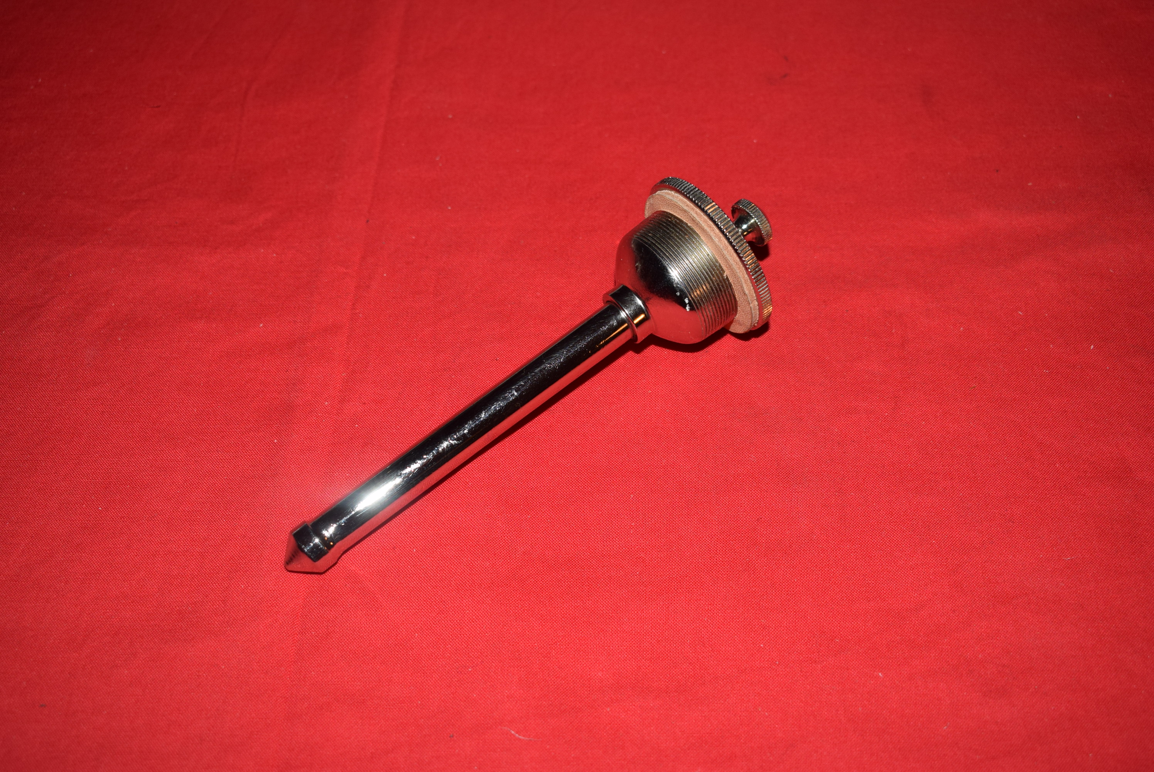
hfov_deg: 47.9
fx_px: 1299
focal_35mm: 40
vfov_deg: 33.1
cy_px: 386
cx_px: 577
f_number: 5.6
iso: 400
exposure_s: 1/200
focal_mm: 27
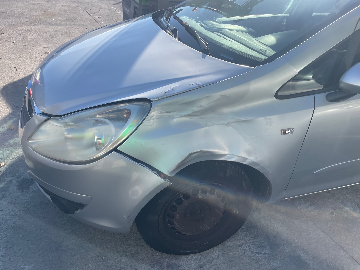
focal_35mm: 26
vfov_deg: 53.1
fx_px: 270
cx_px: 180
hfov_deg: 67.3
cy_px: 135
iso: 32
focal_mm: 4.2
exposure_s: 1/1949
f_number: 1.6
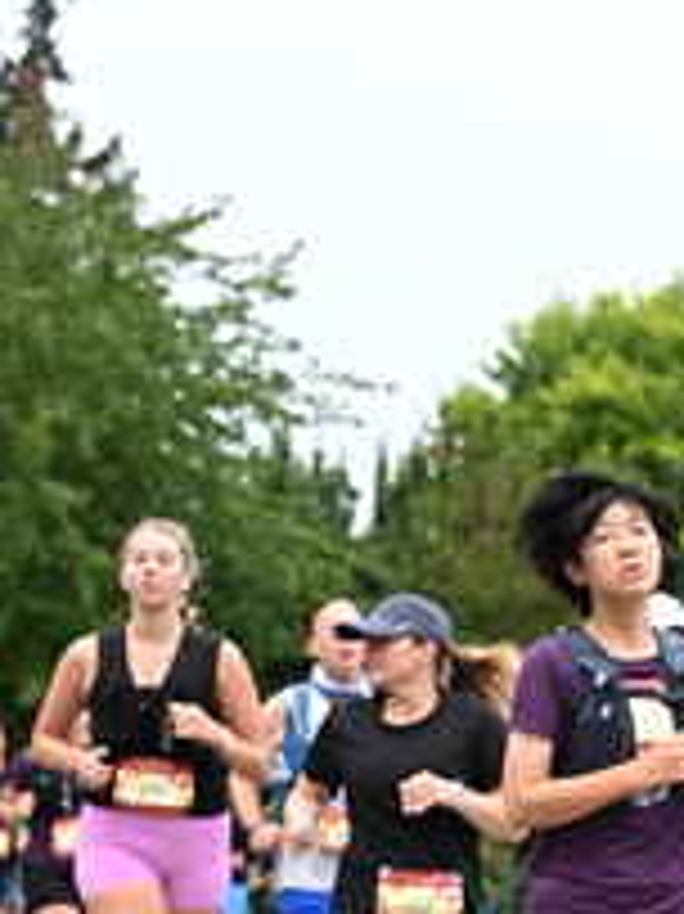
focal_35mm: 125
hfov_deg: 11.7
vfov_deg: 15.7
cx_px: 749
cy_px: 675
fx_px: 3297
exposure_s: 1/800
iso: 1600
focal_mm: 48
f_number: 4
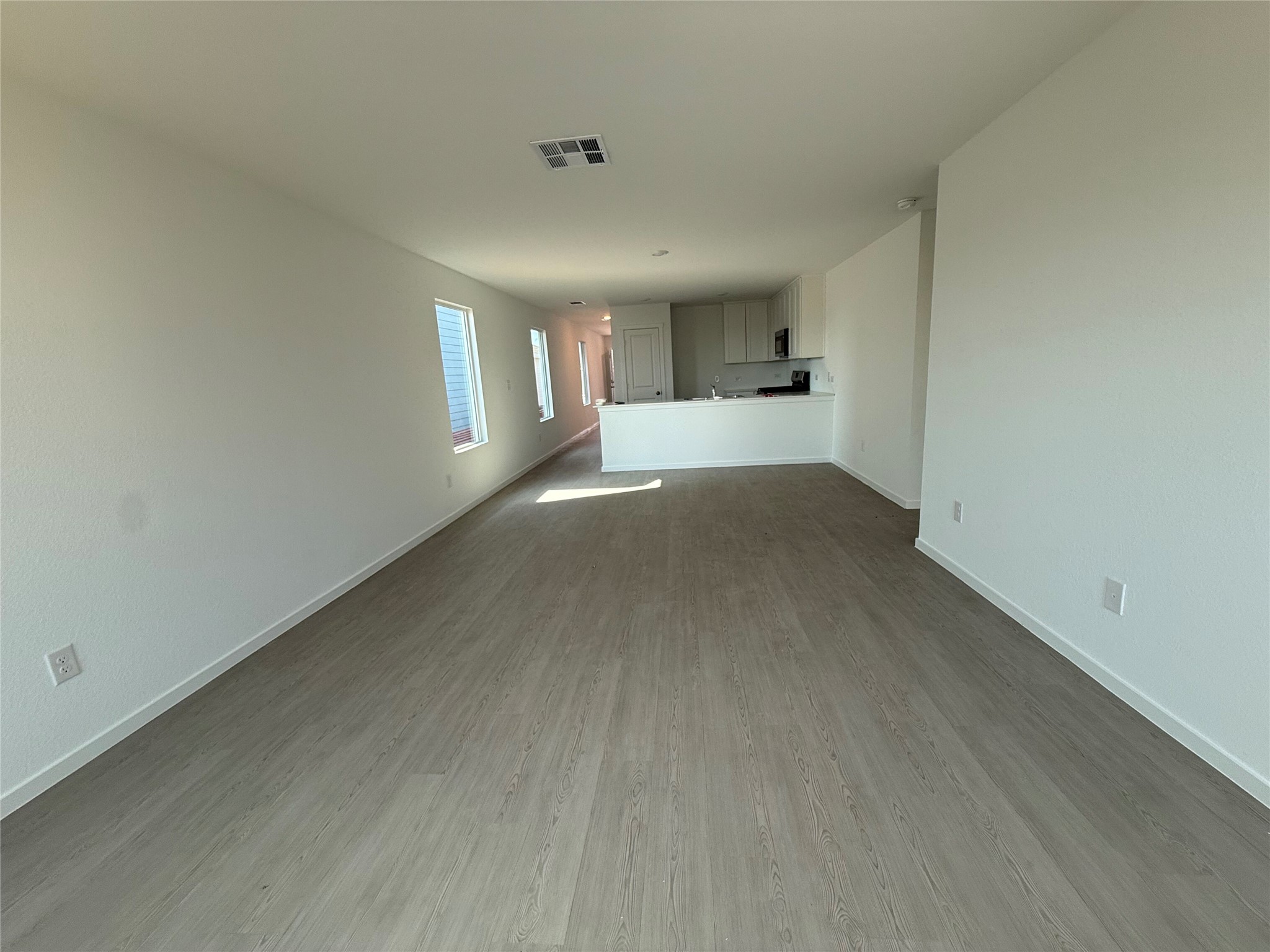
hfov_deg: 102.1
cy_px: 476
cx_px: 635
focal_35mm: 14
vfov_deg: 85.7
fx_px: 514
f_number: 2.2
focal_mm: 2.22
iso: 64
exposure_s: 1/122
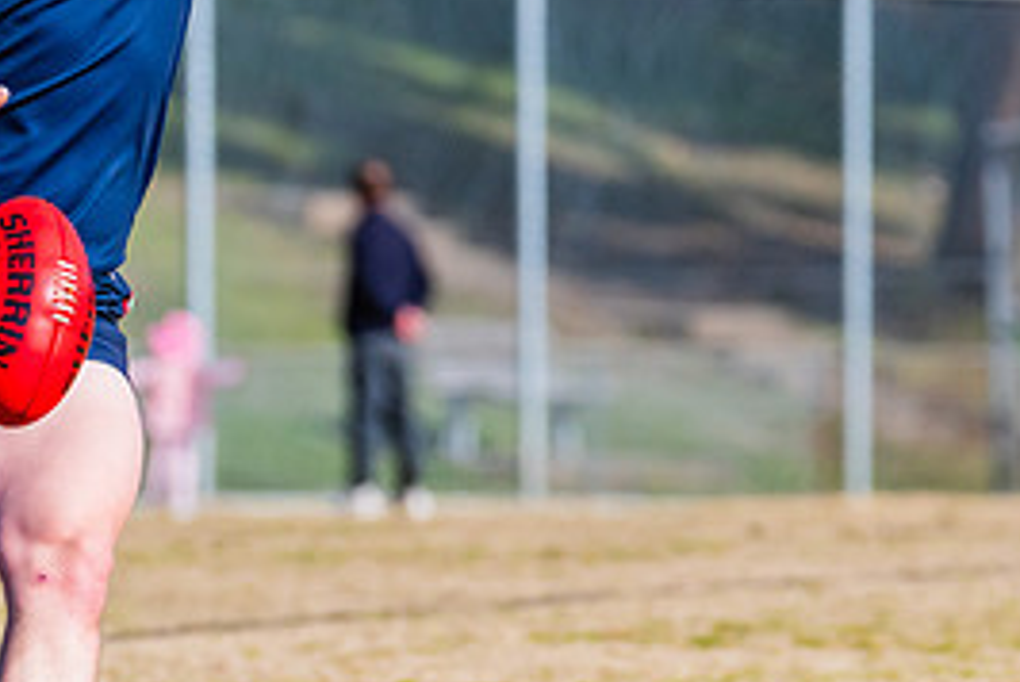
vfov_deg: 2.0
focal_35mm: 705
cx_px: 89
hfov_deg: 2.9
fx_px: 19997
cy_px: 318
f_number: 8
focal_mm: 290
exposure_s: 1/1600
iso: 640
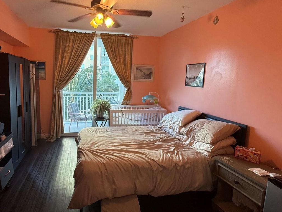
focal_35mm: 22
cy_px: 99
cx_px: 109
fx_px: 179
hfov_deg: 75.3
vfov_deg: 61.0
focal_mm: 2.22
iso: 250
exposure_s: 1/120
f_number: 2.2
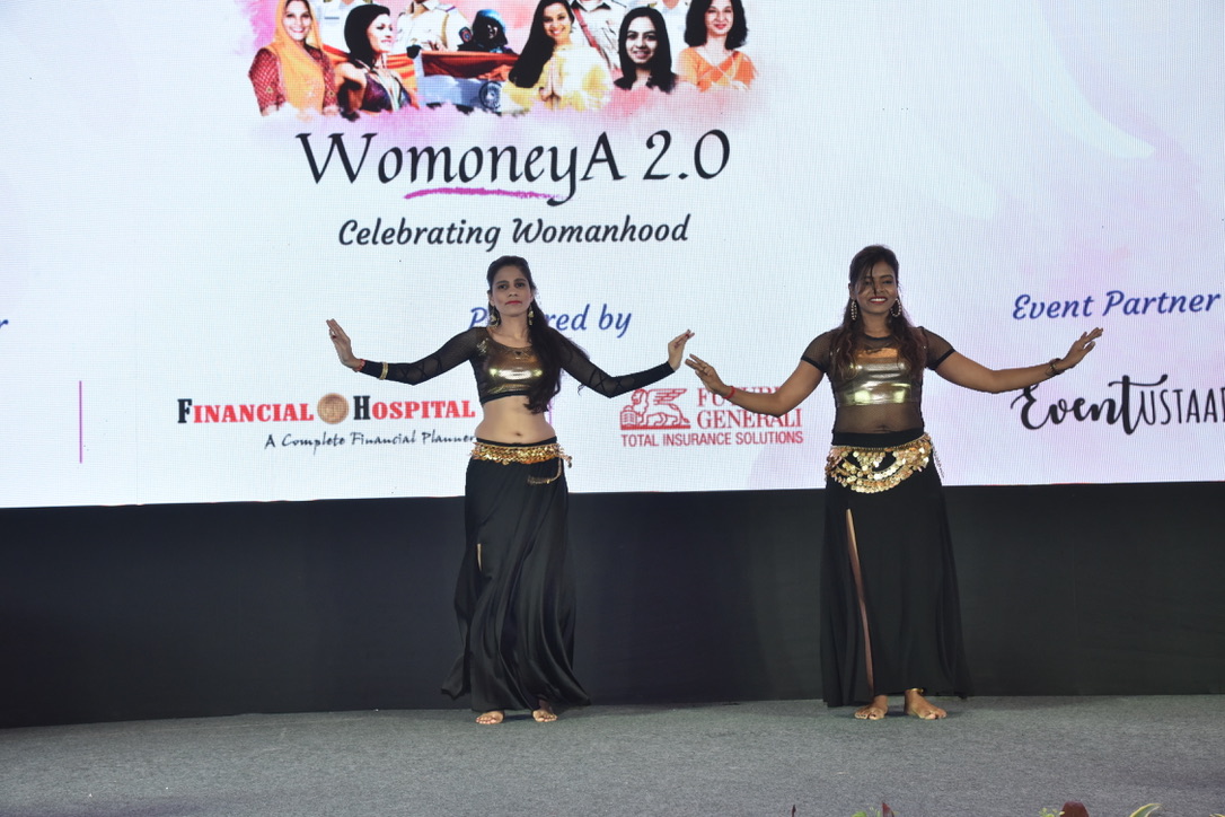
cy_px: 408
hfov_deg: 36.2
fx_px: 1871
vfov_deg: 24.6
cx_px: 612
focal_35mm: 55
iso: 2500
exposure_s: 1/200
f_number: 7.1
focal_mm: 55
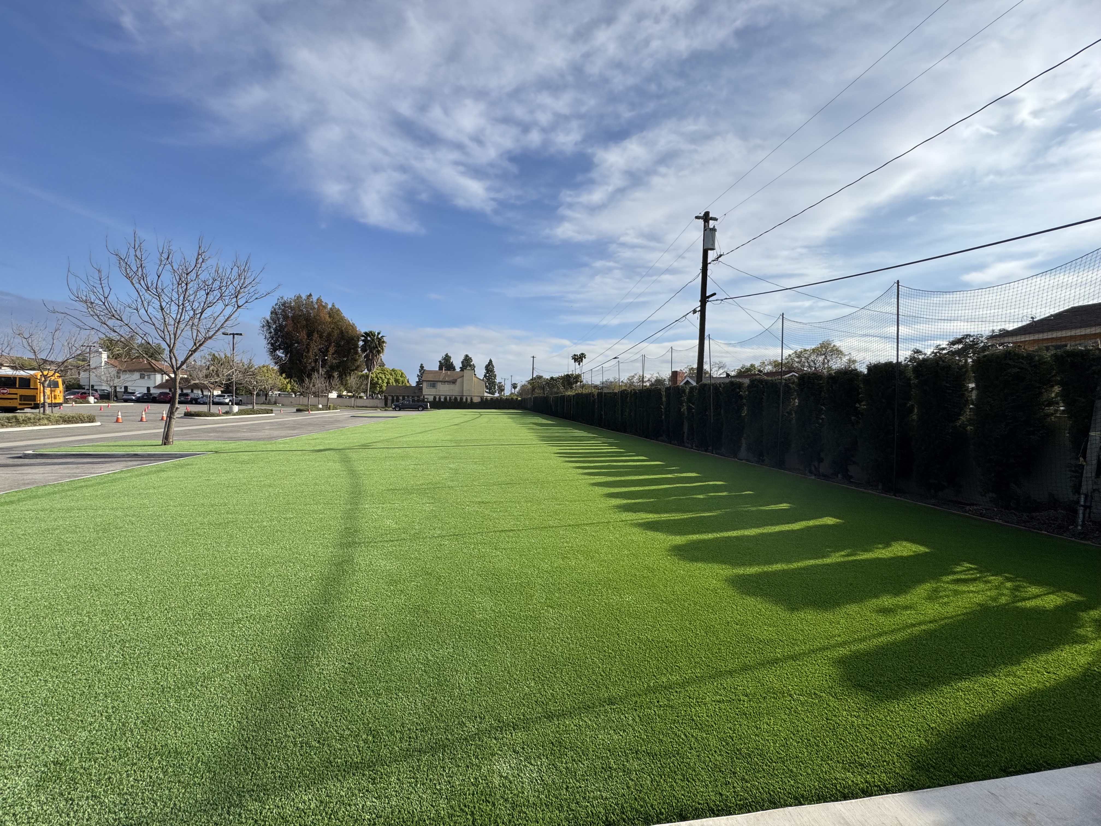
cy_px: 413
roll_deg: -0.1
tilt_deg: -3.8
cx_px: 550
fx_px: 445
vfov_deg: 85.7
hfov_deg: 102.1
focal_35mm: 14
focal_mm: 2.22
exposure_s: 1/2208
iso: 50
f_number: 2.2
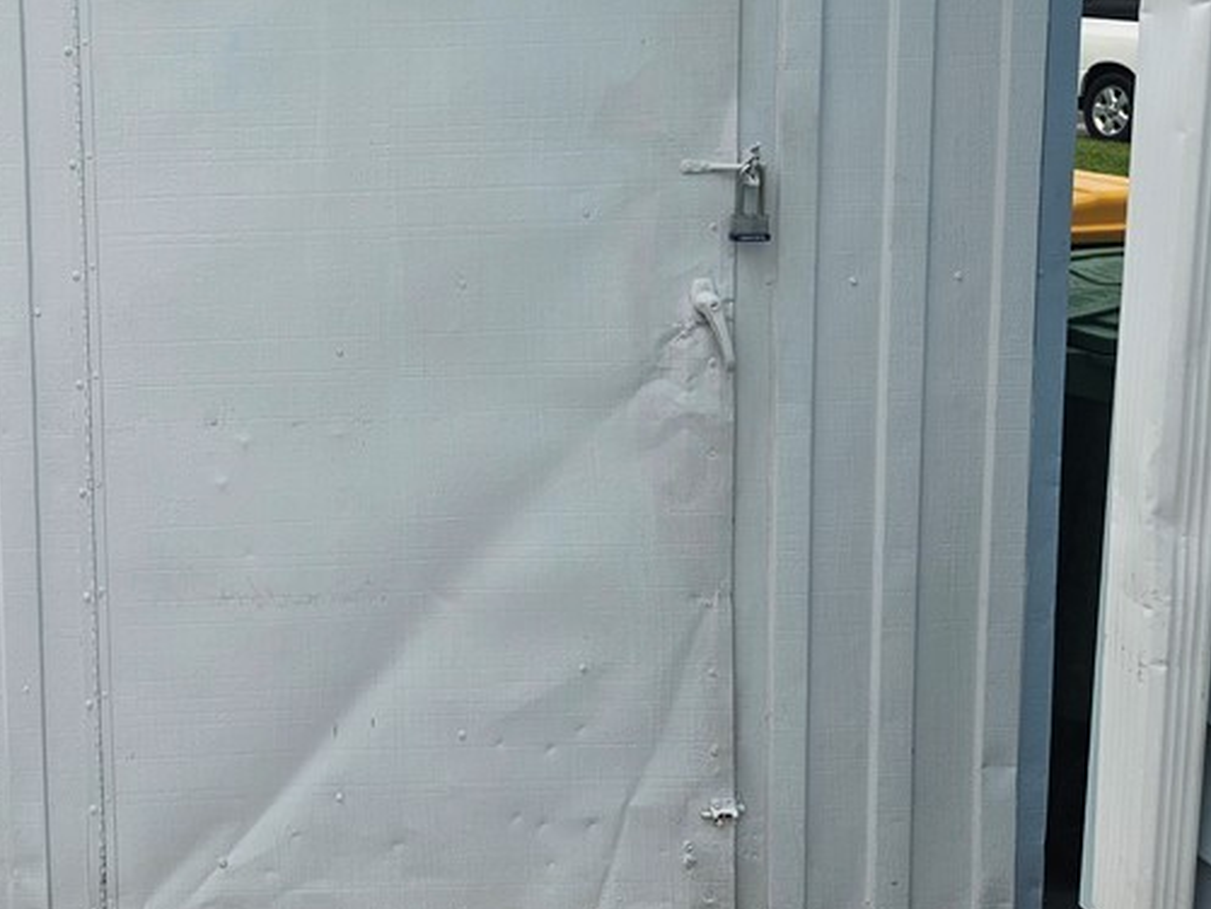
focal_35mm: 47
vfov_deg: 30.5
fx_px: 1645
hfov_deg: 38.3
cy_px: 264
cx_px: 176
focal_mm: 5.4
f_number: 1.8
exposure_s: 1/2111
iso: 25
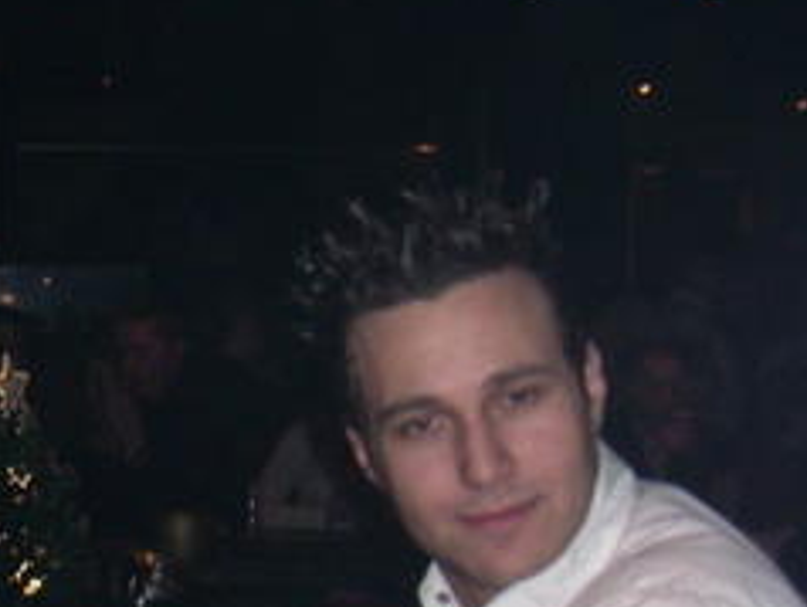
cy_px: 478
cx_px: 88
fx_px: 1937
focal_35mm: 83
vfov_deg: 17.7
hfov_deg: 23.0
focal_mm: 6
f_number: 2.8
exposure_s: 1/50
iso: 160
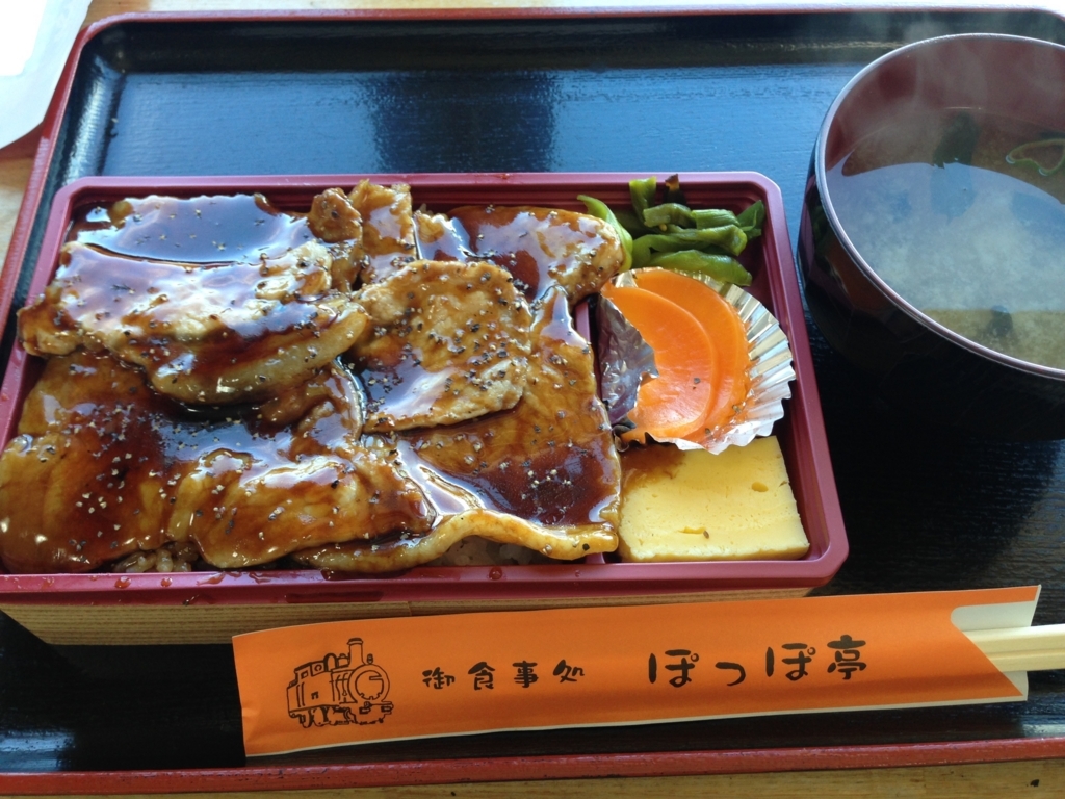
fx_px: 1015
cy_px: 400
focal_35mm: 33
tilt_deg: -60.7
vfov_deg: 42.9
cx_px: 532
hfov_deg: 55.4
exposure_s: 1/30
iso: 50
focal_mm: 4.12
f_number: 2.4
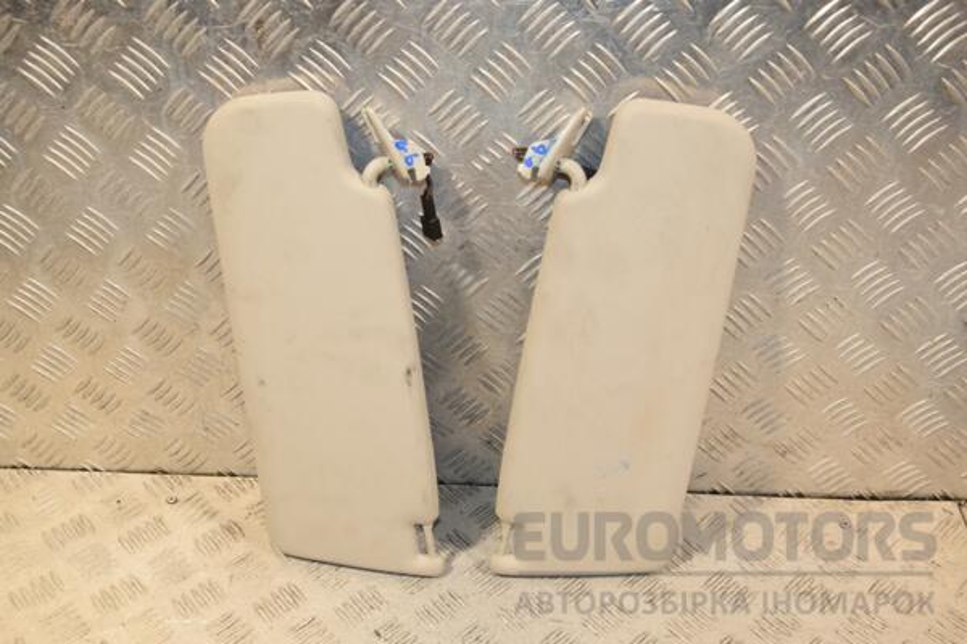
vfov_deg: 34.2
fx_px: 1048
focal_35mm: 39
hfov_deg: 49.6
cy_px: 322
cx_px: 484
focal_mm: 26
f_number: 6.3
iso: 800
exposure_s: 1/200
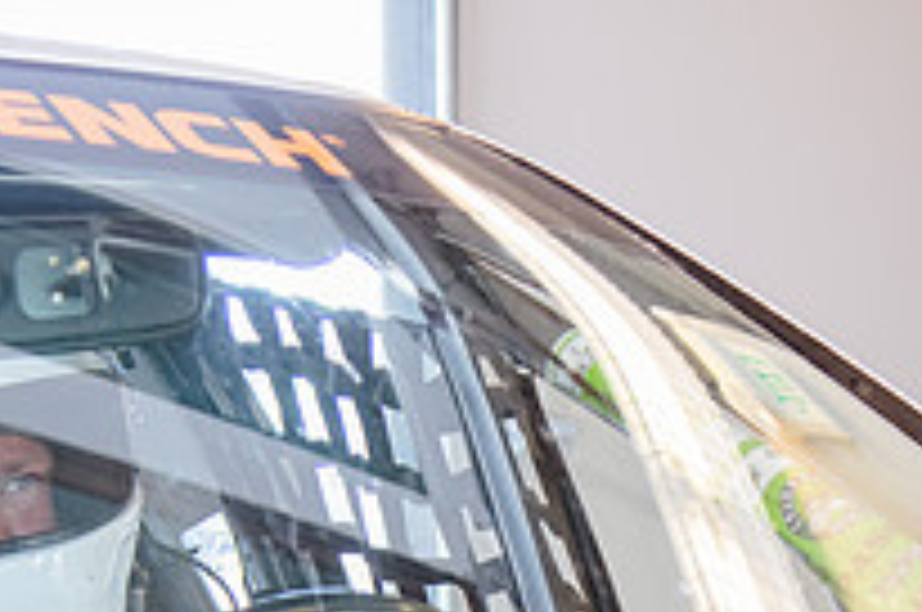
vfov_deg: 8.7
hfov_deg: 13.2
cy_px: 770
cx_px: 621
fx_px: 3963
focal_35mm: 155
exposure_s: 1/100
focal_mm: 50
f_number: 4
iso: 640
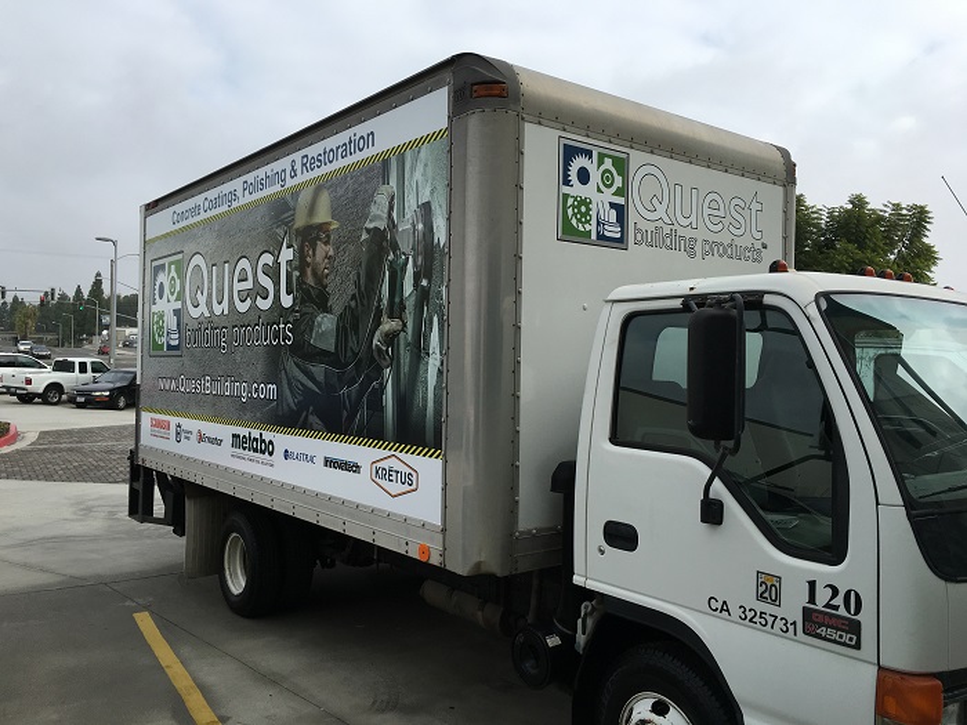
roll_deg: -1.6
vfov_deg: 48.2
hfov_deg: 61.7
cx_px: 484
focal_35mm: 29
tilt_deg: -1.5
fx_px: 810
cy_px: 362
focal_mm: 4.15
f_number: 2.2
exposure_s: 1/1012
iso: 25
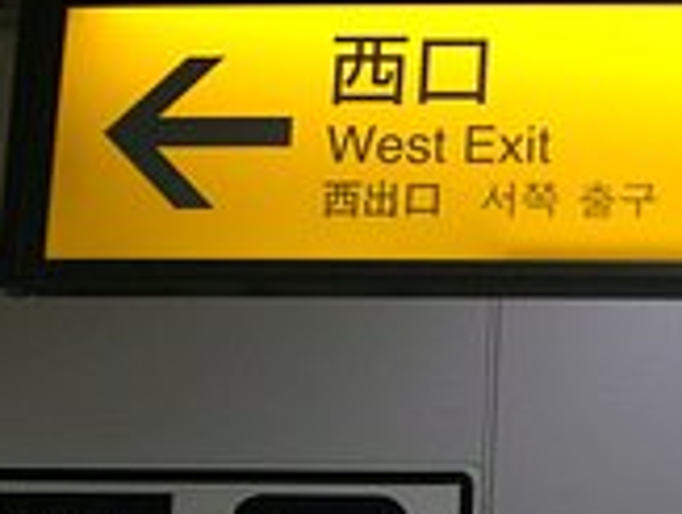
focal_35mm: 119
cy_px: 476
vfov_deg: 12.4
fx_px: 2350
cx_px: 933
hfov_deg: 15.6
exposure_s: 1/125
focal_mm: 7.9
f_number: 2.8
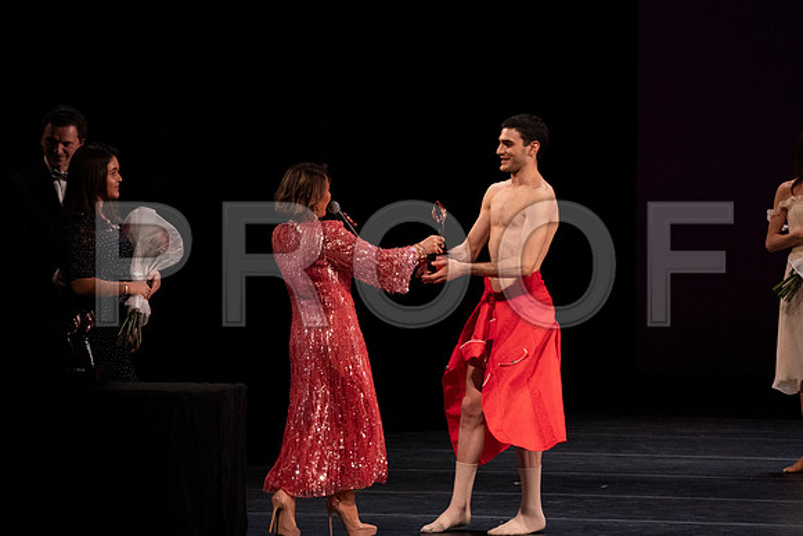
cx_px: 402
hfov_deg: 5.2
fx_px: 8790
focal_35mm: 394
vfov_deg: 3.5
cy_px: 268
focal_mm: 394
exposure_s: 1/500
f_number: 10
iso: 12800
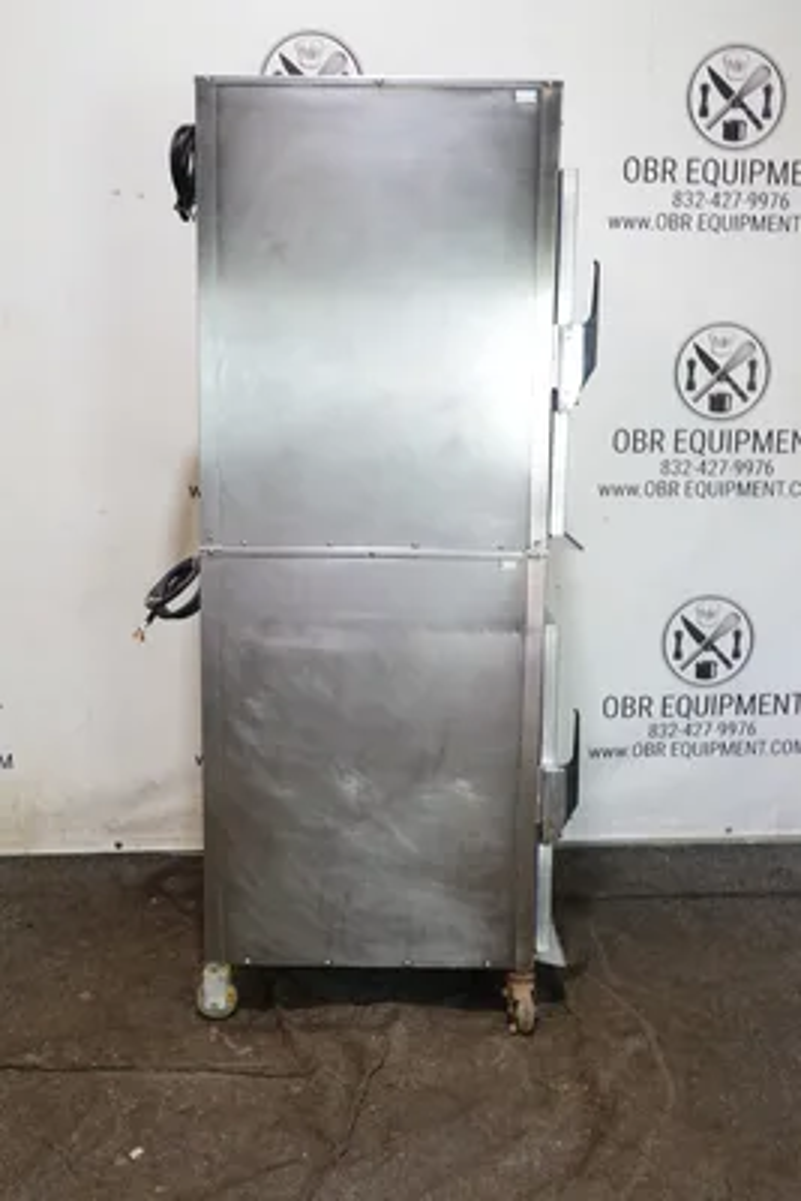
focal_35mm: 39
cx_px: 400
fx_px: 1300
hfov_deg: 34.2
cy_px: 600
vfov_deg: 49.5
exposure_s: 1/6
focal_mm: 14.4
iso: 125
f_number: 3.5
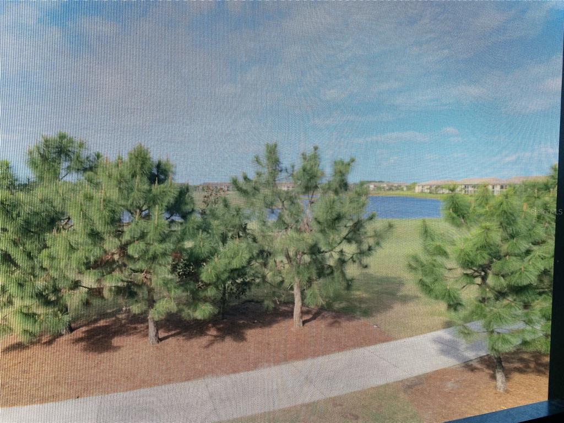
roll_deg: -0.2
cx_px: 282
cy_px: 212
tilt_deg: -2.5
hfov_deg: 67.3
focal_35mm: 26
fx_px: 424
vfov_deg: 53.1
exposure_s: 1/1504
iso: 32
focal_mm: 4.25
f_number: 1.8
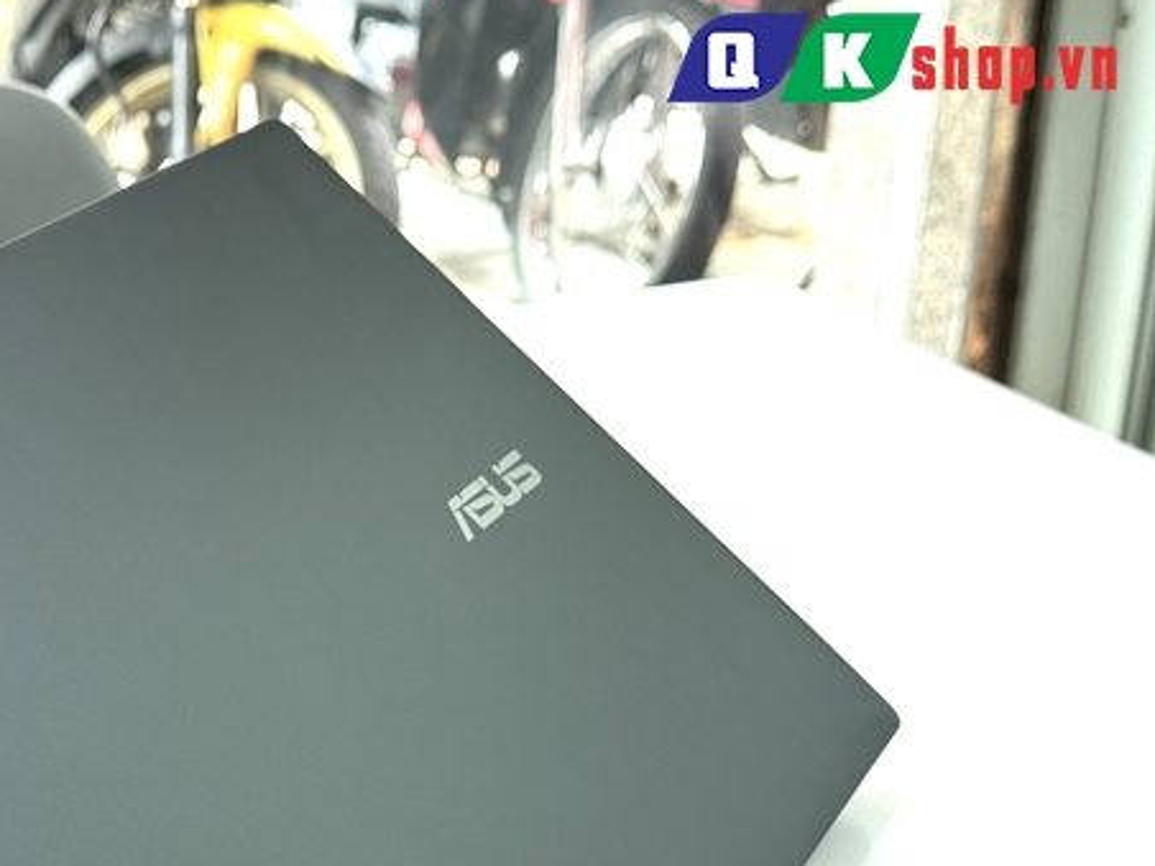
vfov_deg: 17.2
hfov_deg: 22.6
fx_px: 2836
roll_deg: +0.7
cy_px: 736
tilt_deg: -24.0
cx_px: 179
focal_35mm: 85
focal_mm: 6.76
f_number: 1.78
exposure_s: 1/121
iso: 64
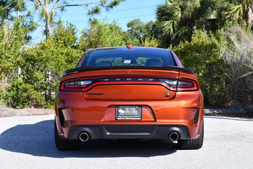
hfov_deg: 28.8
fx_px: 492
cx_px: 126
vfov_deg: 19.5
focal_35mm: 70
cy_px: 84
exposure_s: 1/250
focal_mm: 35
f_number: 8
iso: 200
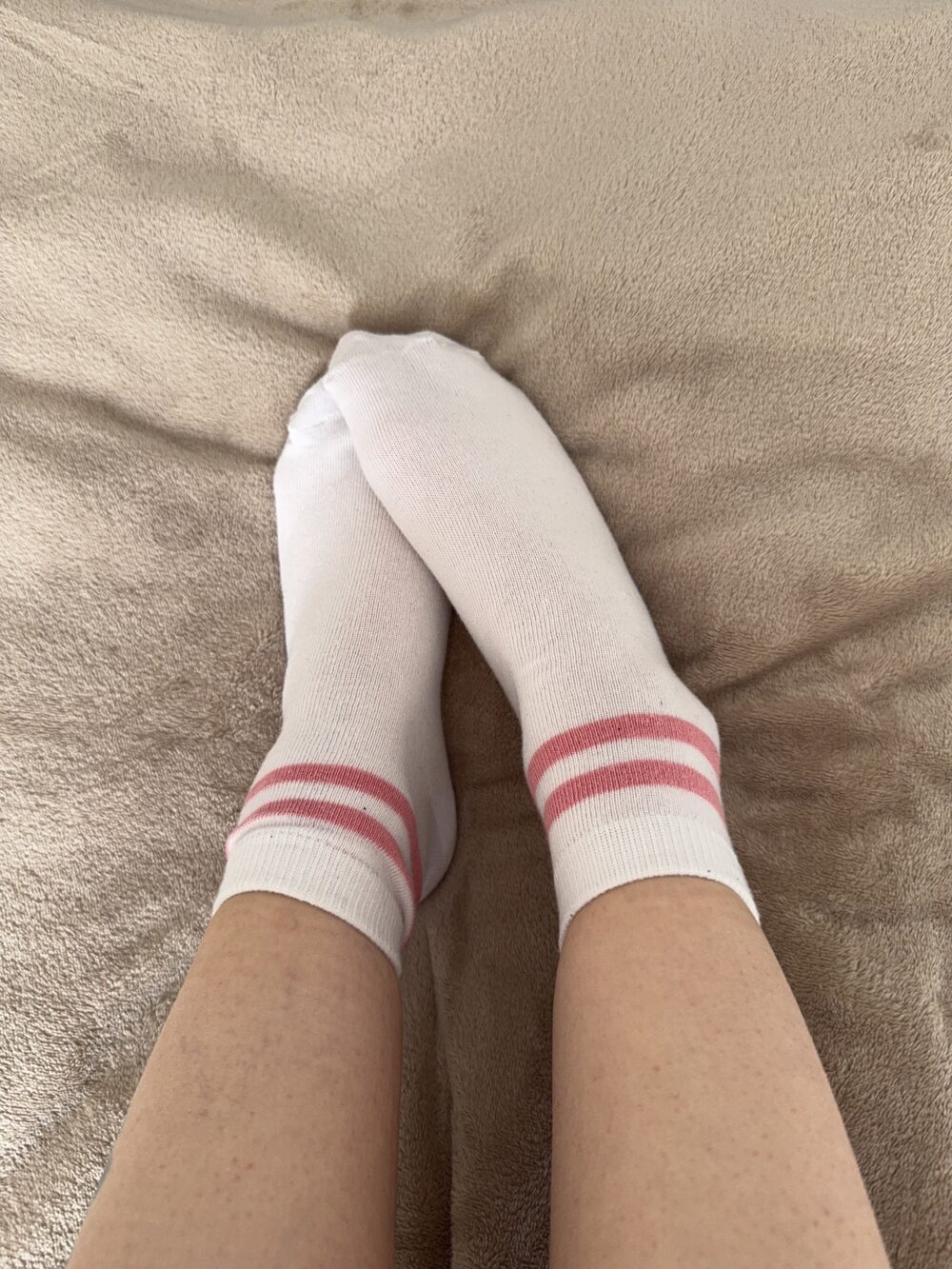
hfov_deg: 56.8
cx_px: 476
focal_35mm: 24
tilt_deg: -75.3
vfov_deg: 71.6
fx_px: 880
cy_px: 634
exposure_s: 1/121
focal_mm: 6.76
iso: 125
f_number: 1.78
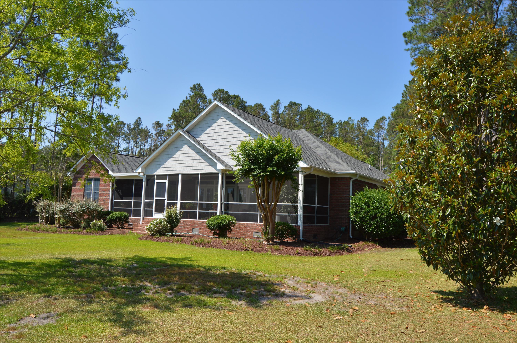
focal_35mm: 27
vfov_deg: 47.8
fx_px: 387
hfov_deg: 67.4
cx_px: 258
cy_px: 172
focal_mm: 18
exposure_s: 1/250
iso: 100
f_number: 8
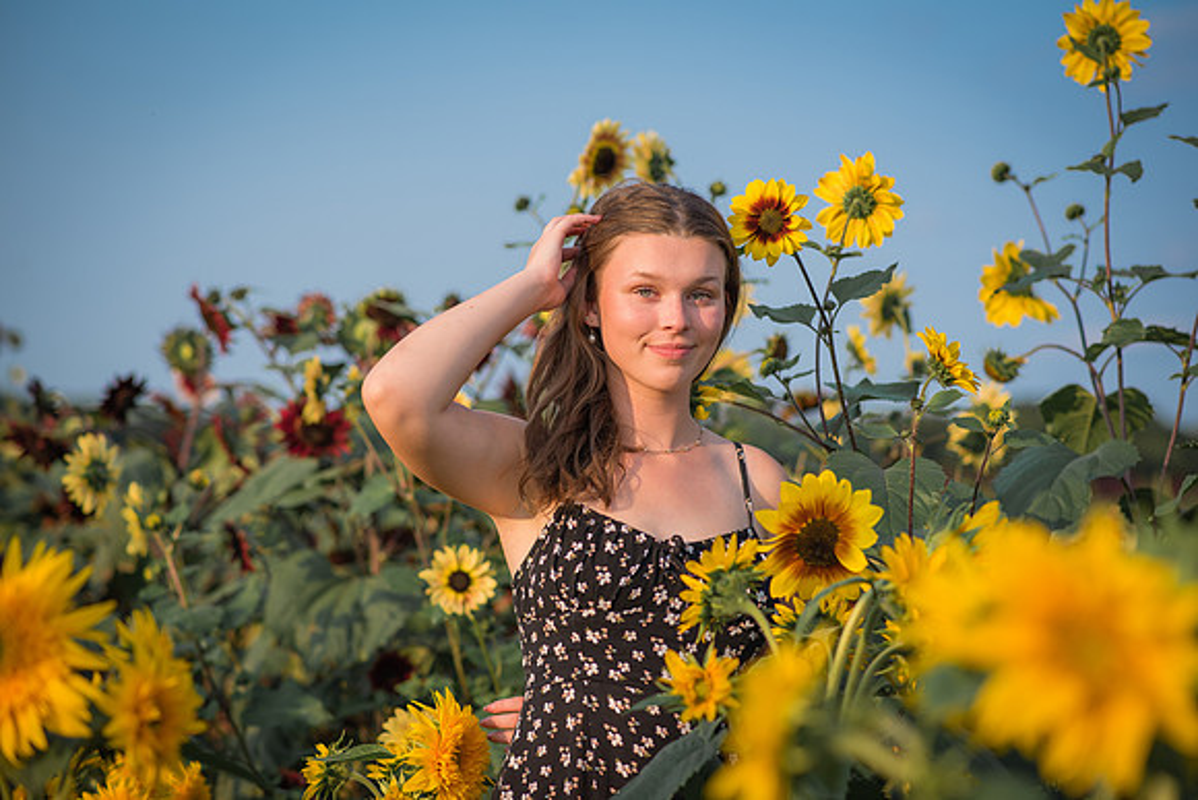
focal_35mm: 85
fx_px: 2829
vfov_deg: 16.1
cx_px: 599
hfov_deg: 23.9
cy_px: 400
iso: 100
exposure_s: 1/1250
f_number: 2.8
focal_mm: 85
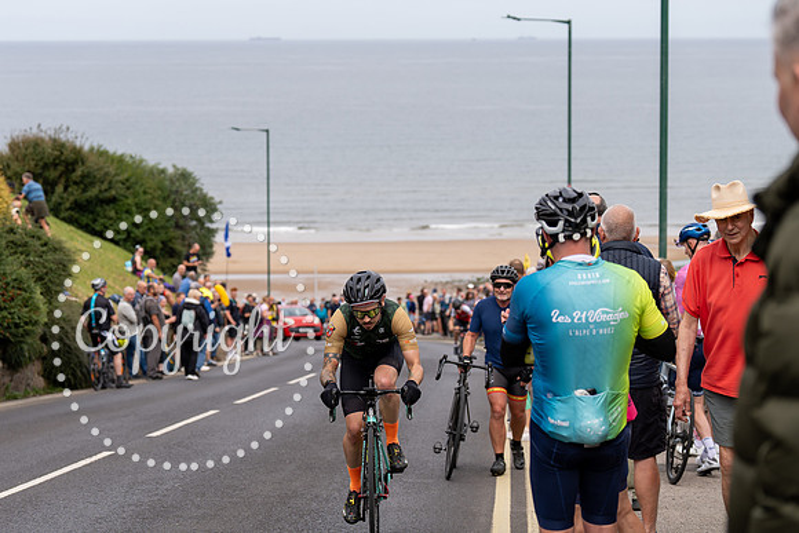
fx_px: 1793
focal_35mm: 81
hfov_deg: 25.1
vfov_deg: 16.9
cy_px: 233
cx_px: 415
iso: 100
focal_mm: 70
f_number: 3.5
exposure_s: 1/640
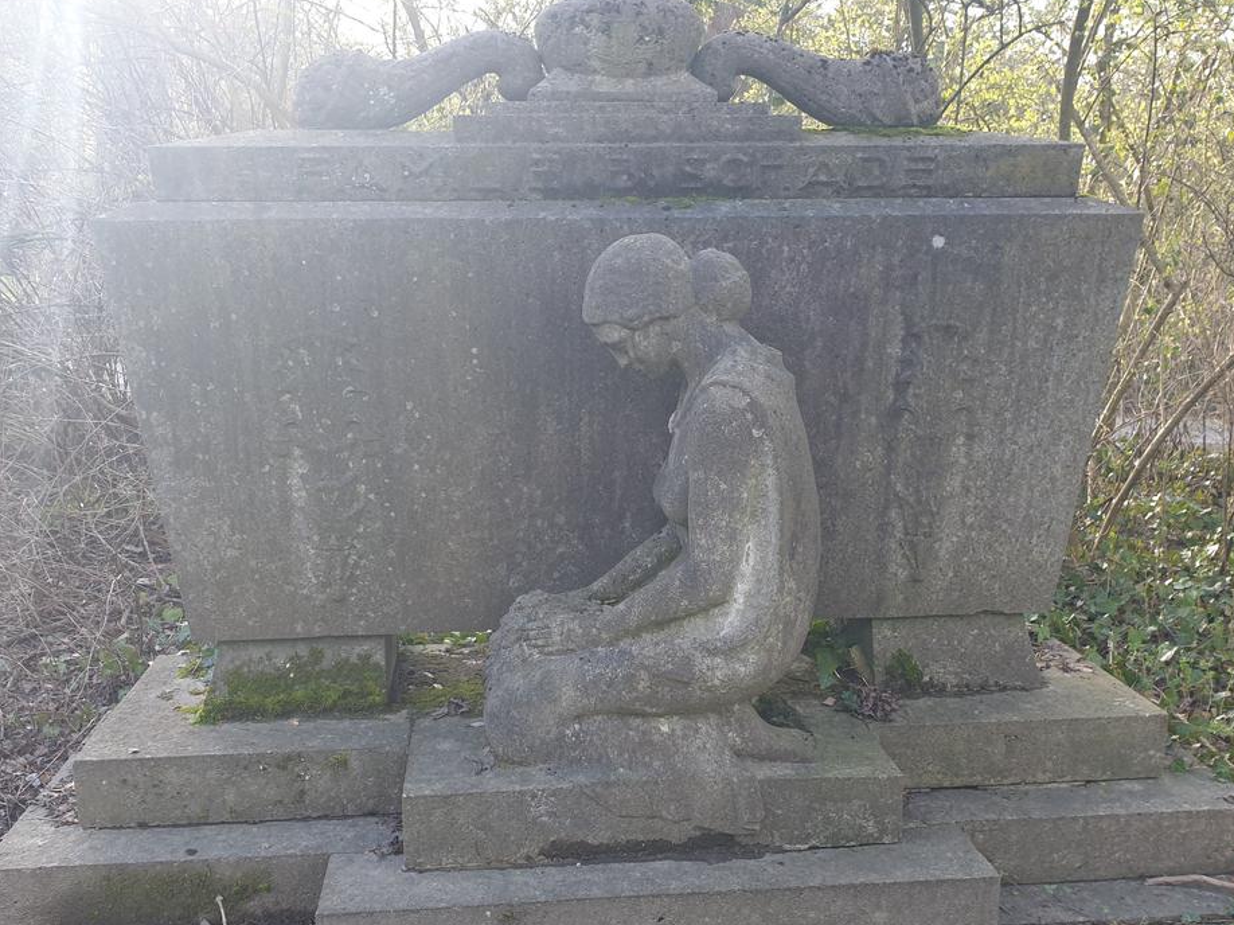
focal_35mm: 34
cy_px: 543
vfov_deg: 41.6
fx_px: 1212
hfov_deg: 54.0
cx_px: 610
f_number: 2.4
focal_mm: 4.3
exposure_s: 1/100
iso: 100
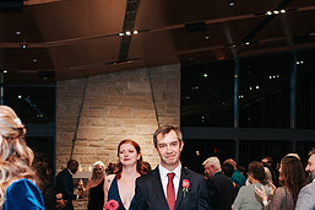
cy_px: 192
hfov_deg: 25.7
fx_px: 691
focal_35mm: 79
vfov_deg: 17.0
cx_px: 164
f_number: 2.8
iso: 1000
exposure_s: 1/200
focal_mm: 35
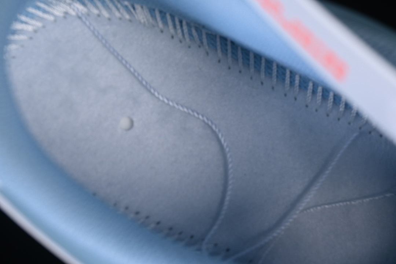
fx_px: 825
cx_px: 198
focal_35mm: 75
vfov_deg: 18.2
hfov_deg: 27.0
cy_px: 132
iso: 160
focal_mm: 50
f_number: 7.1
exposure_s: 1/80
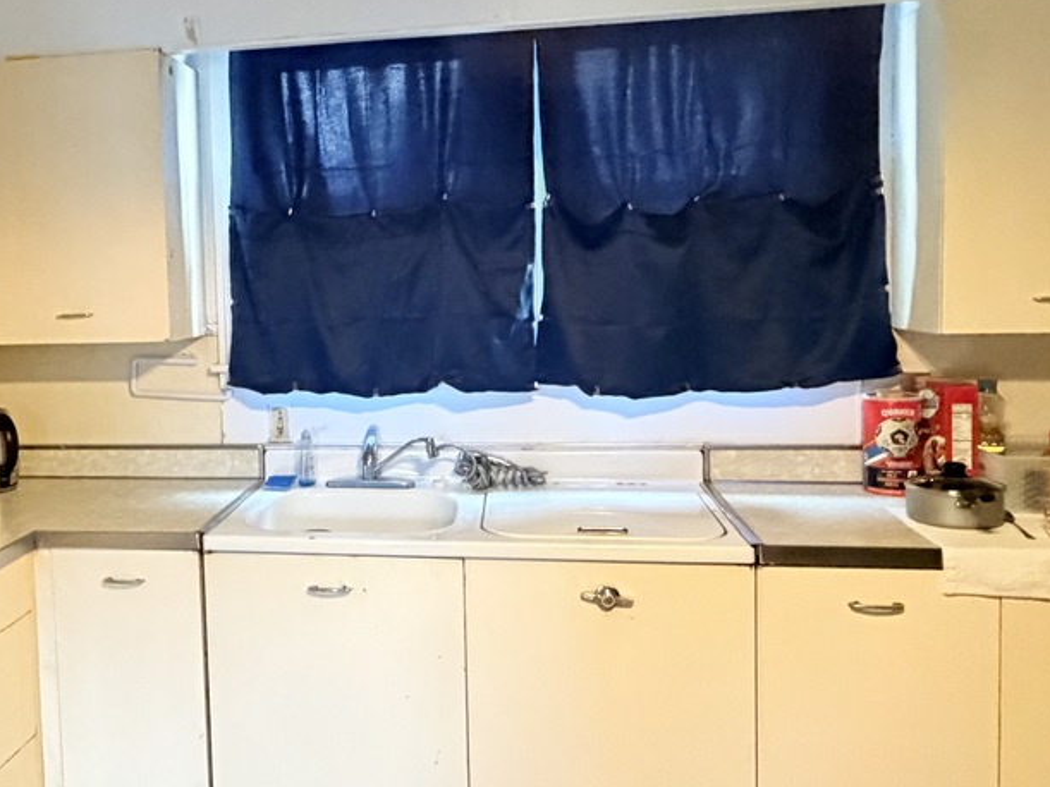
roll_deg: +2.1
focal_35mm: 33
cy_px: 340
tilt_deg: -4.4
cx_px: 314
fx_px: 1001
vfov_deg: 42.8
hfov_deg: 53.8
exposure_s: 1/60
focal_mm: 2.22
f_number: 2.2
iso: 800
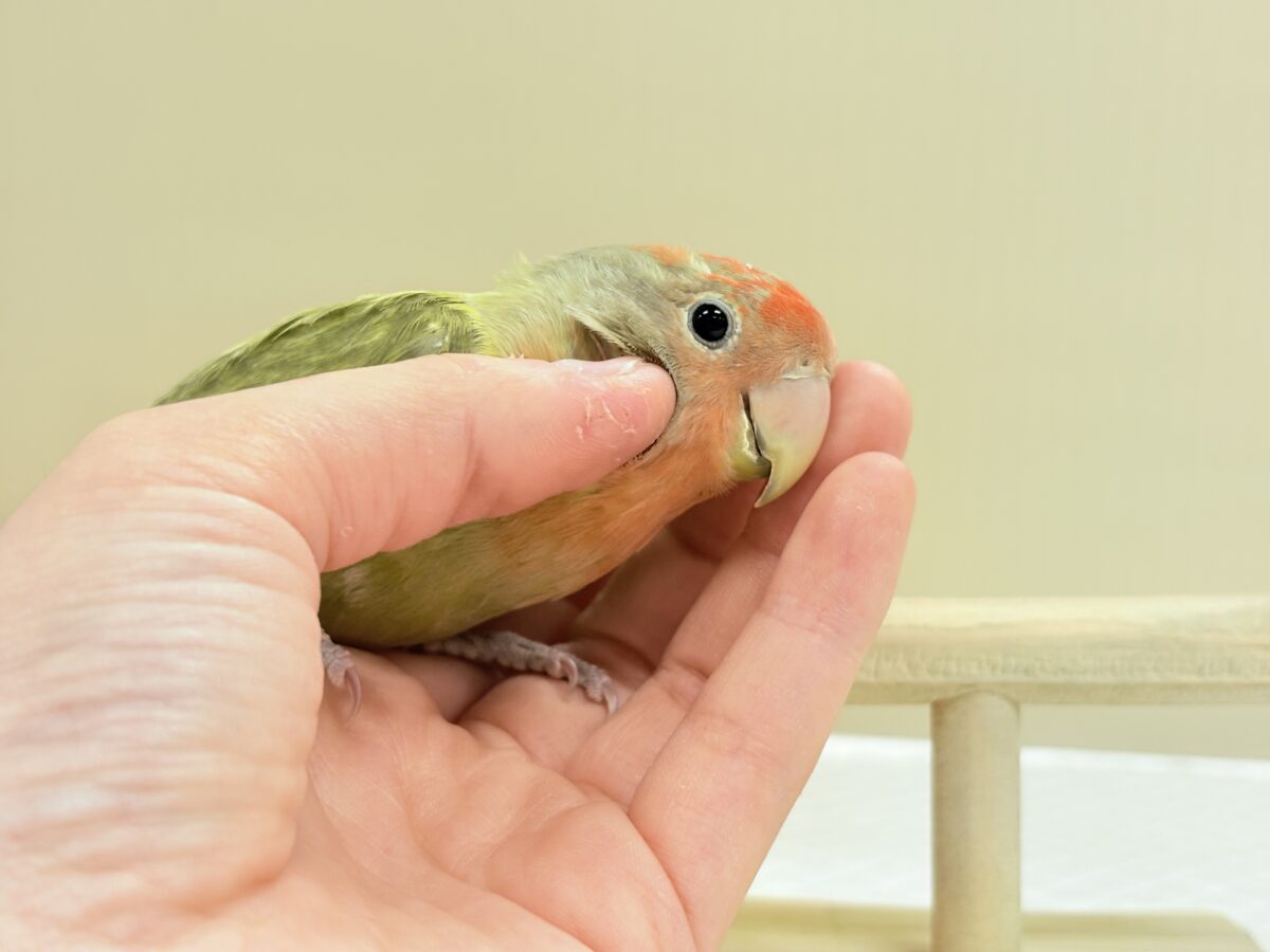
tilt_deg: -5.2
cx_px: 635
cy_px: 476
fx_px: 1908
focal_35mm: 52
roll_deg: +0.0
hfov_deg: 36.8
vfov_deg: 28.0
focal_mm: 5.96
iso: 50
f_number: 1.6
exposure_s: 1/84
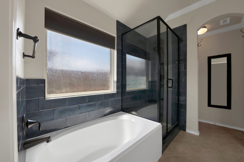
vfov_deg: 85.4
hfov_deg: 108.3
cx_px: 123
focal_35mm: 13
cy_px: 77
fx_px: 88
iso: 640
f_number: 9
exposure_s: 1/125
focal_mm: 12
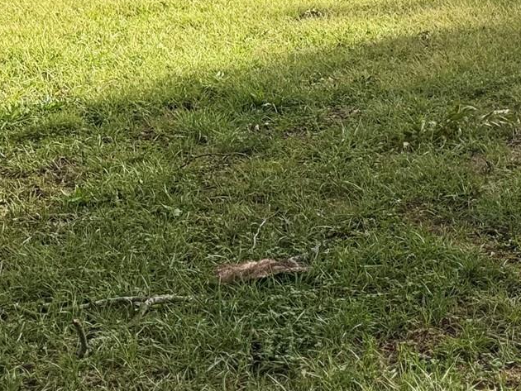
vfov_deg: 18.5
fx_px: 1174
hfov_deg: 23.4
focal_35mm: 78
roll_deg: -0.7
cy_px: 7
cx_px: 579
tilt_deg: -8.7
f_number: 1.78
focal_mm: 6.76
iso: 80
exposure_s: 1/4167
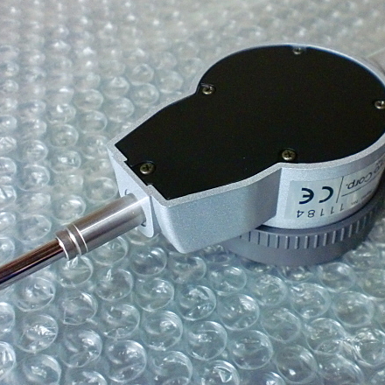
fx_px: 566
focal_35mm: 45
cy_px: 188
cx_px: 246
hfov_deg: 37.3
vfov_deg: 37.6
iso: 640
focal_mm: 6.3
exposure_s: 1/60
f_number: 3.1
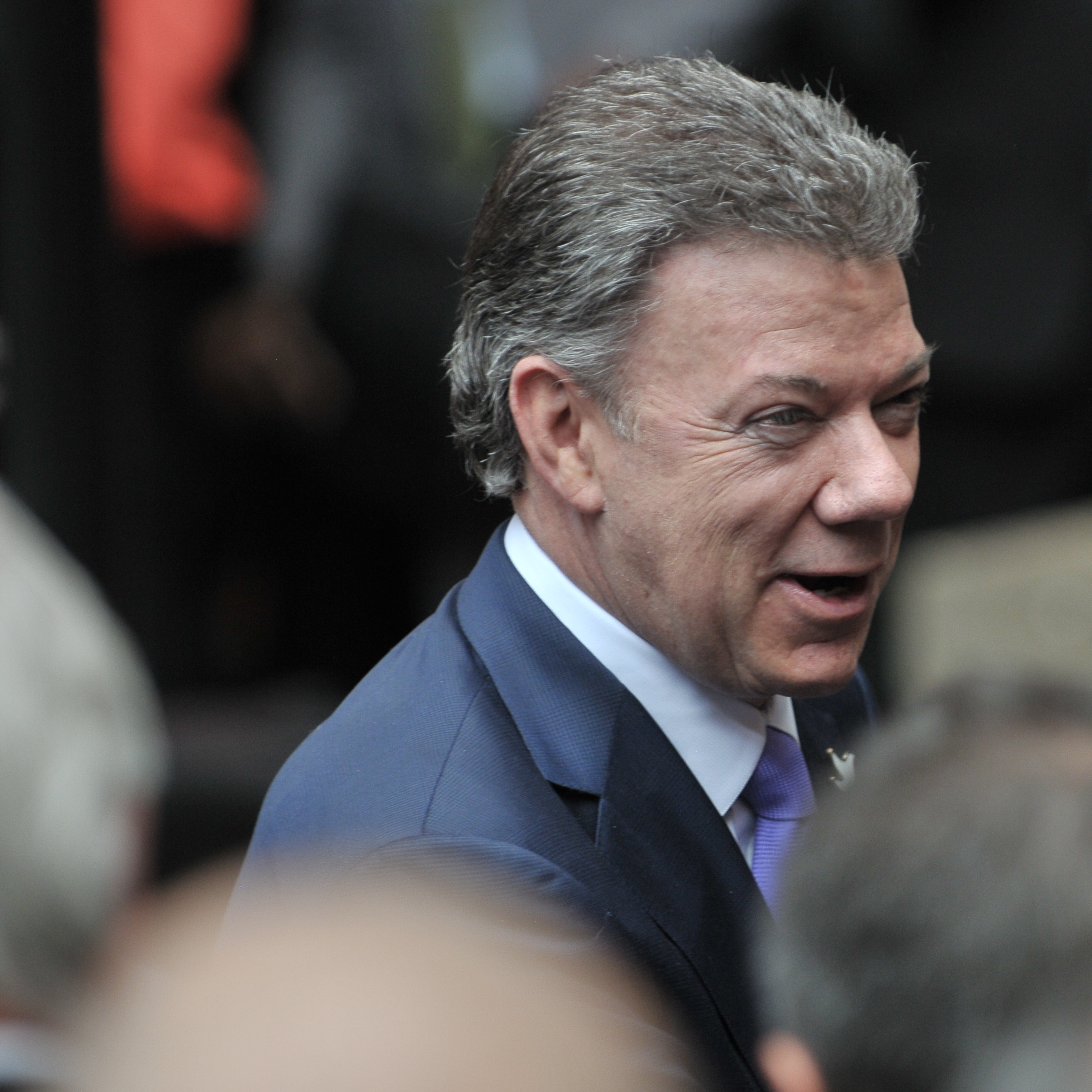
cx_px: 888
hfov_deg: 3.8
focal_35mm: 455
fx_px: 16239
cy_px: 590
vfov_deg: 3.9
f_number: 3.2
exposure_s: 1/250
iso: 320
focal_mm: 200
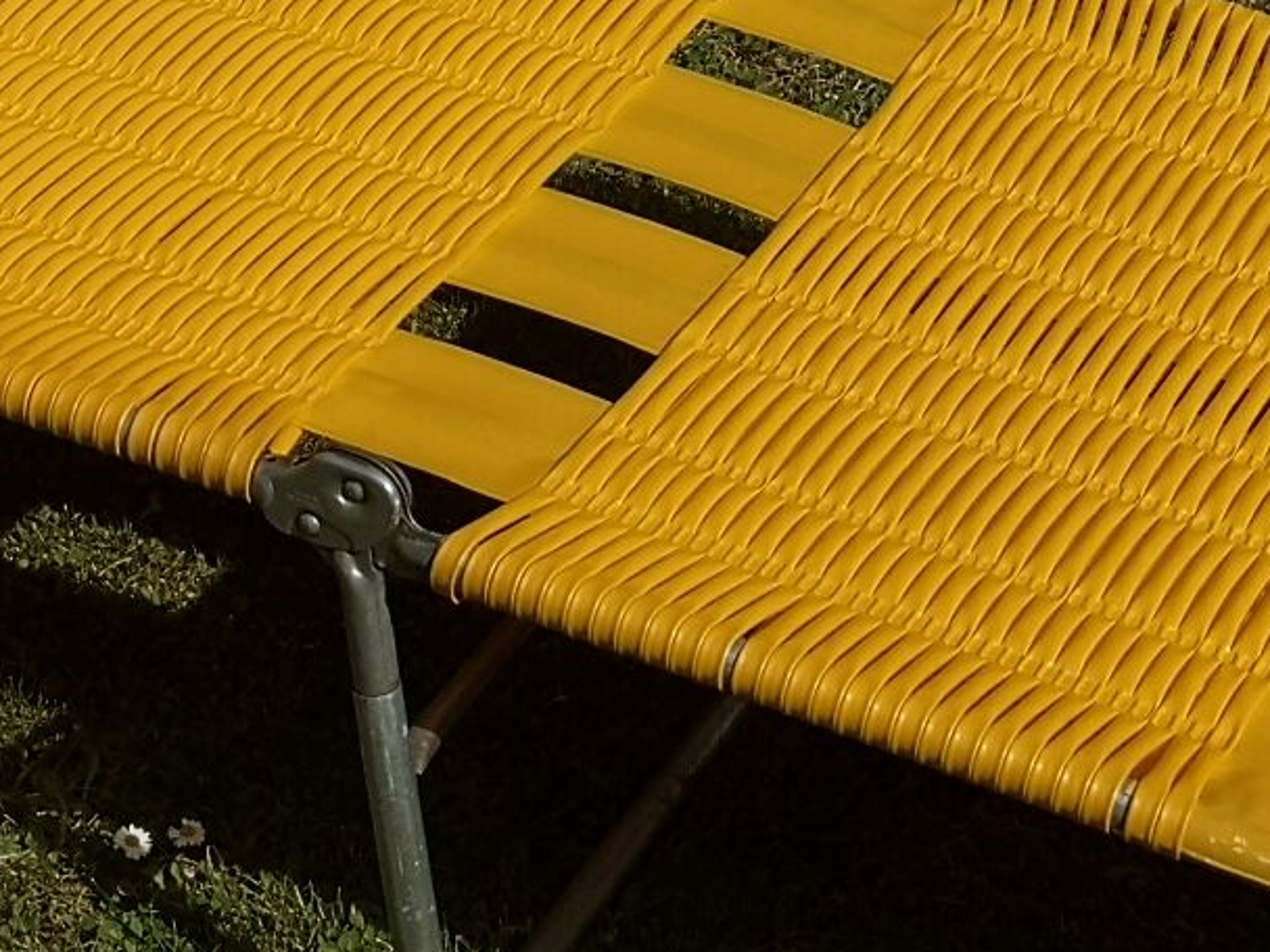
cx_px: 414
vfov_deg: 11.9
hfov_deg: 16.0
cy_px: -48
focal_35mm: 123
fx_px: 4513
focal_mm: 3.95
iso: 50
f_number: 1.8
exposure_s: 1/6757
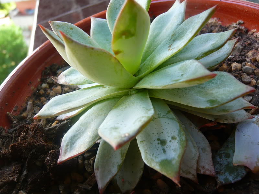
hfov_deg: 63.4
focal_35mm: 28
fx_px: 209
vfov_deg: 49.7
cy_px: 97
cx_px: 130
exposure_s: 1/80
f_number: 2.8
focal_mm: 4.6
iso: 100
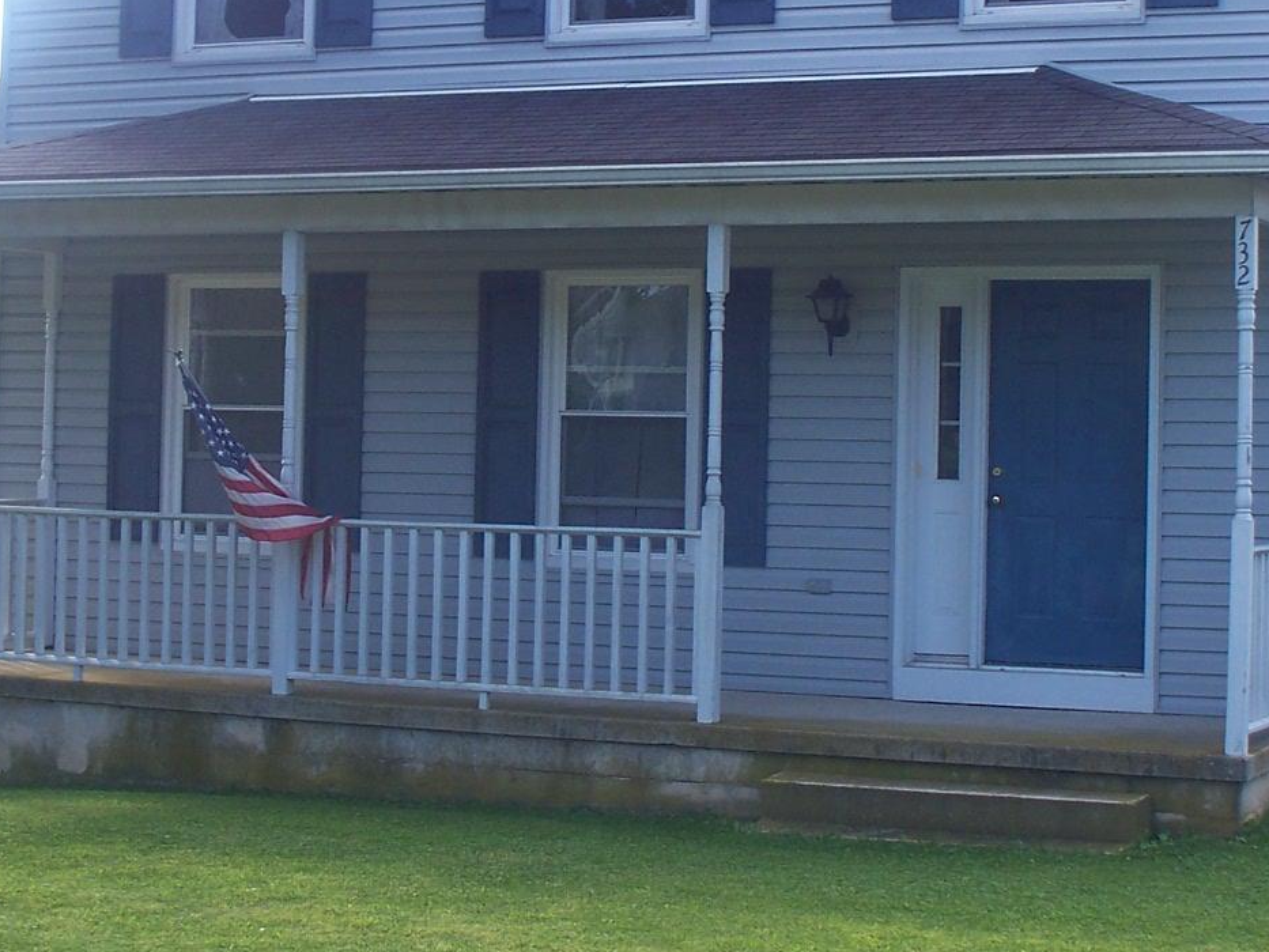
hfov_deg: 24.7
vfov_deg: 18.6
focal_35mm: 79
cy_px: 256
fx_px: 2896
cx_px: 661
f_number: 2.8
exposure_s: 1/320
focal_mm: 7.54
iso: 80
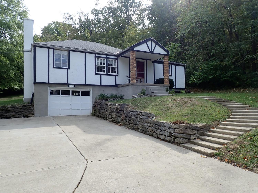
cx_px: 129
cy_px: 96
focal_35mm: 25
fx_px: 186
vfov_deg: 54.9
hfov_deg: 69.4
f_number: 2.8
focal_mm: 4.5
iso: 100
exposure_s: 1/400
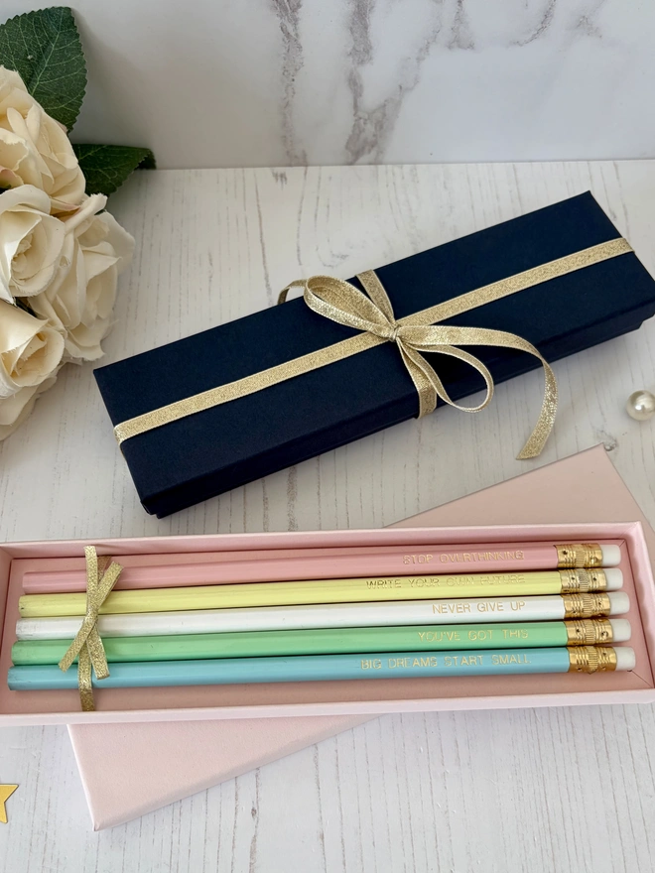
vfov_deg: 67.3
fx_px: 656
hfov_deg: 53.1
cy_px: 436
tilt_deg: -65.0
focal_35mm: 26
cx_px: 328
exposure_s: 1/130
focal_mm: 5.96
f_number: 1.6
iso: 32
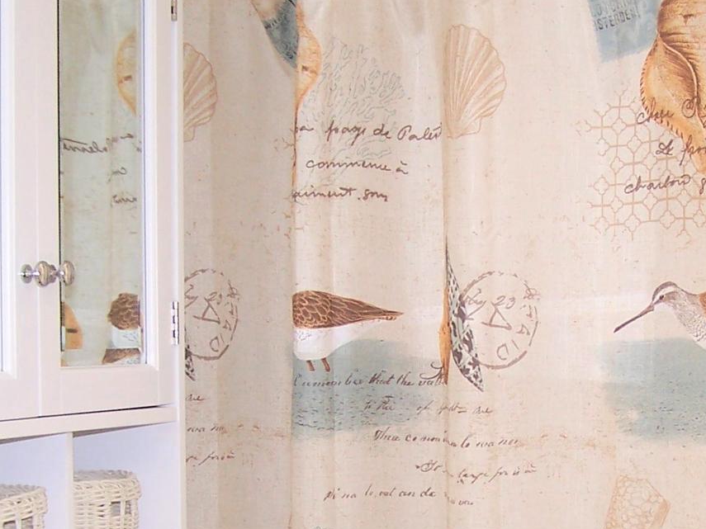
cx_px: 488
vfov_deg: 16.0
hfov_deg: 21.4
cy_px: 473
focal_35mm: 91
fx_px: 1856
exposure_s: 1/250
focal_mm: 6.3
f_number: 2.8
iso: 80
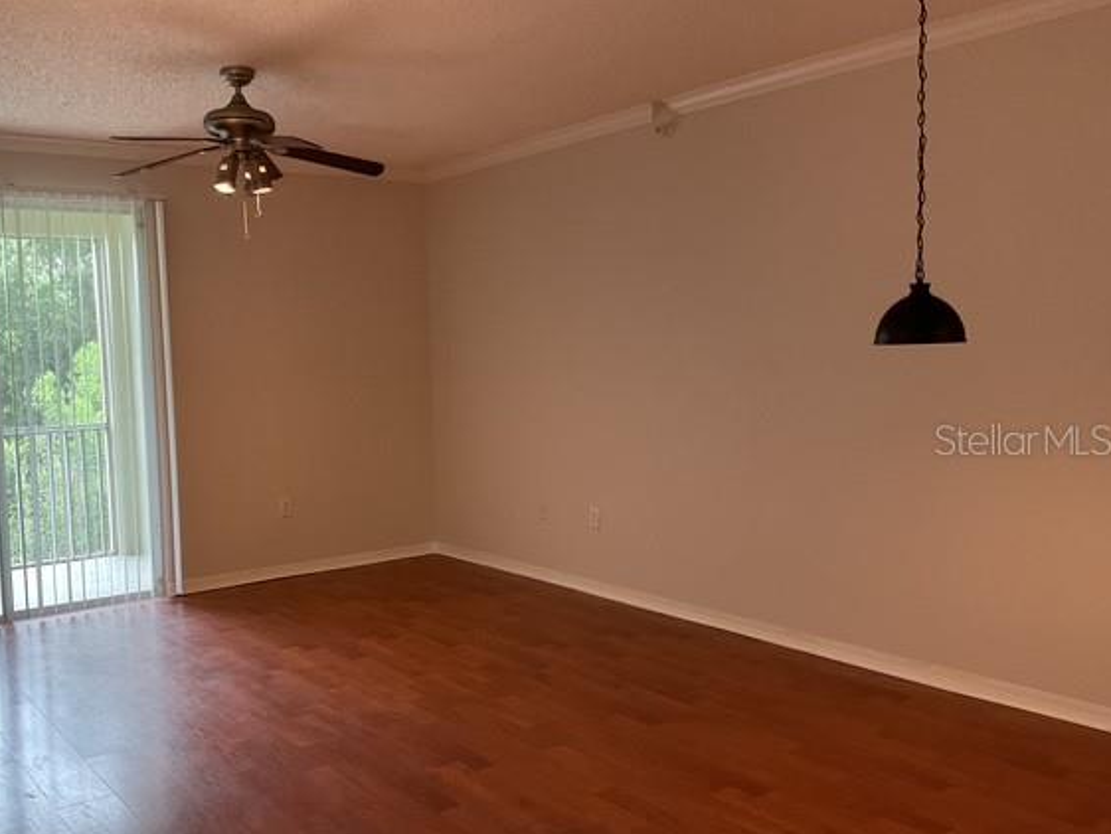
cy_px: 439
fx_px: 1060
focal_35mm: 33
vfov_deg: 43.0
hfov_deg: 55.2
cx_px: 488
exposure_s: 1/60
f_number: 1.8
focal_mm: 3
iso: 125
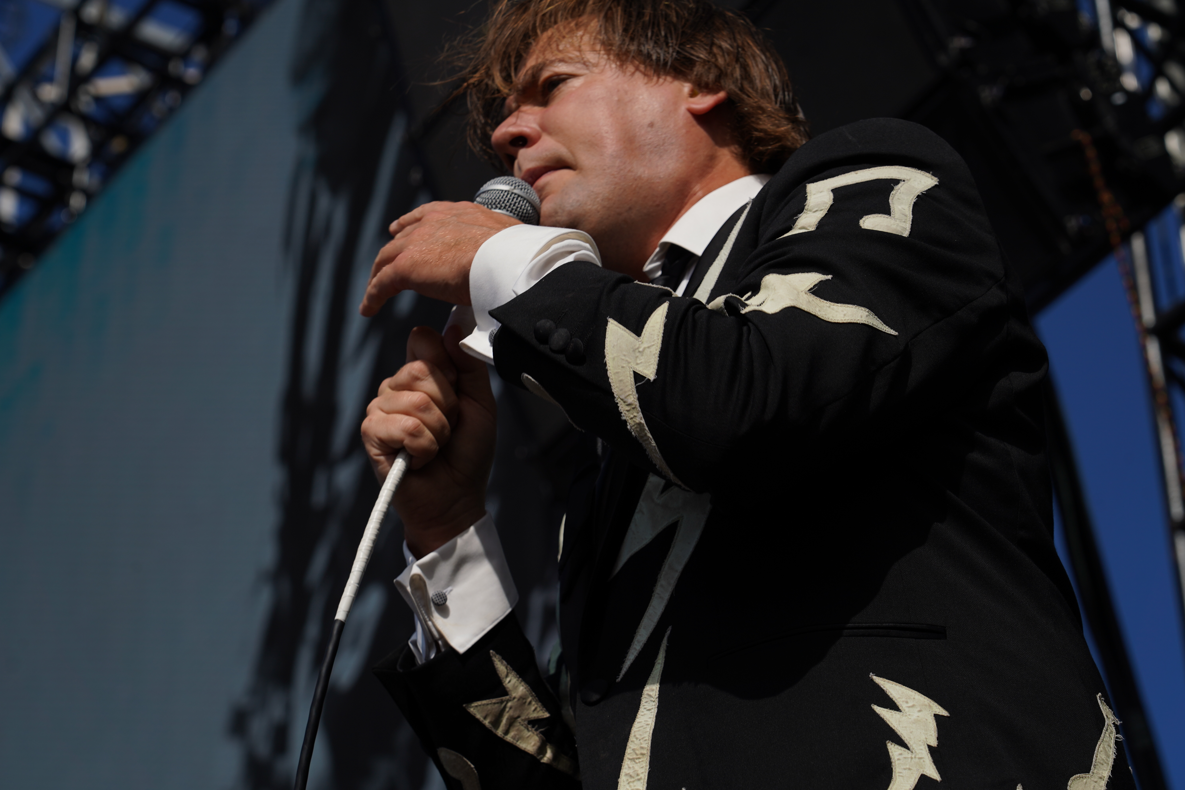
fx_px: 3456
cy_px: 395
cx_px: 592
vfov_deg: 13.0
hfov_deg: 19.5
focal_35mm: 105
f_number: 8
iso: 100
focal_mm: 105
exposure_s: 1/800
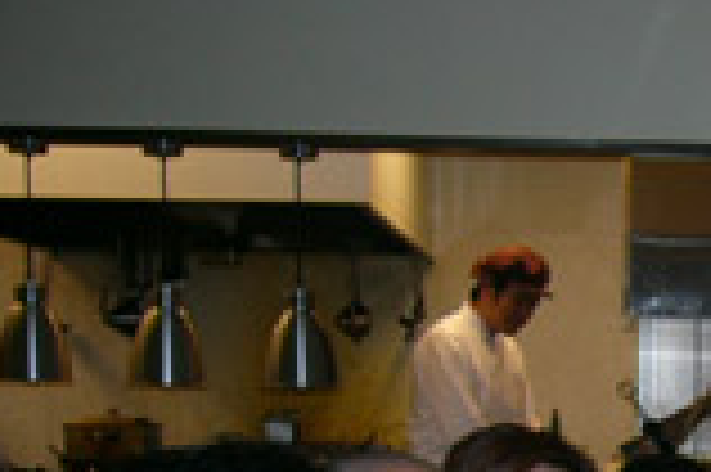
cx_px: 839
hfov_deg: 19.7
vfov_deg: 13.4
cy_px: 623
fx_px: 1933
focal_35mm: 98
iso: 100
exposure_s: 1/60
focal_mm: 5.8
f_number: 2.8
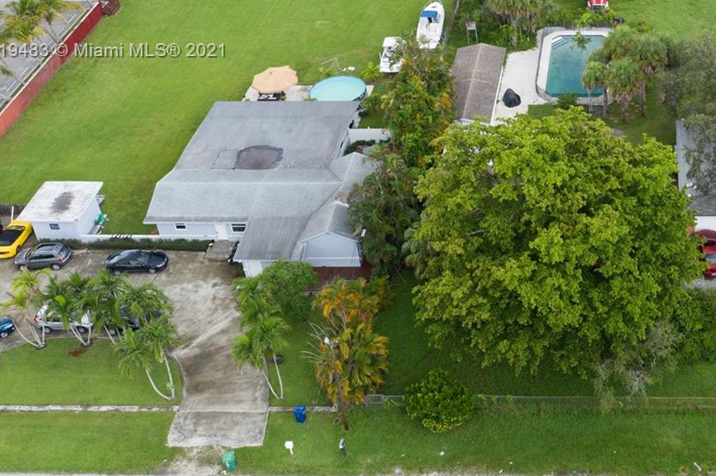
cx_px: 641
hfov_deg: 34.8
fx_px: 1073
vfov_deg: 24.3
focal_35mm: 54
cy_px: 52
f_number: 4.5
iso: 100
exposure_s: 1/200
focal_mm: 10.26
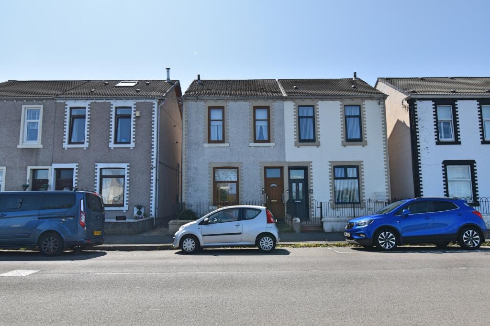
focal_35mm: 22
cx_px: 245
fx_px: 306
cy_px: 163
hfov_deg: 77.3
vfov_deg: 56.1
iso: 100
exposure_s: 1/250
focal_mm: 15
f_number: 9
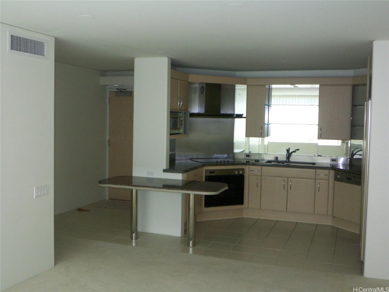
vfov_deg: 36.8
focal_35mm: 39
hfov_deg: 47.9
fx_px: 438
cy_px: 146
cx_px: 194
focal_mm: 6.4
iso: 125
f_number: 3.9
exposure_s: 1/60
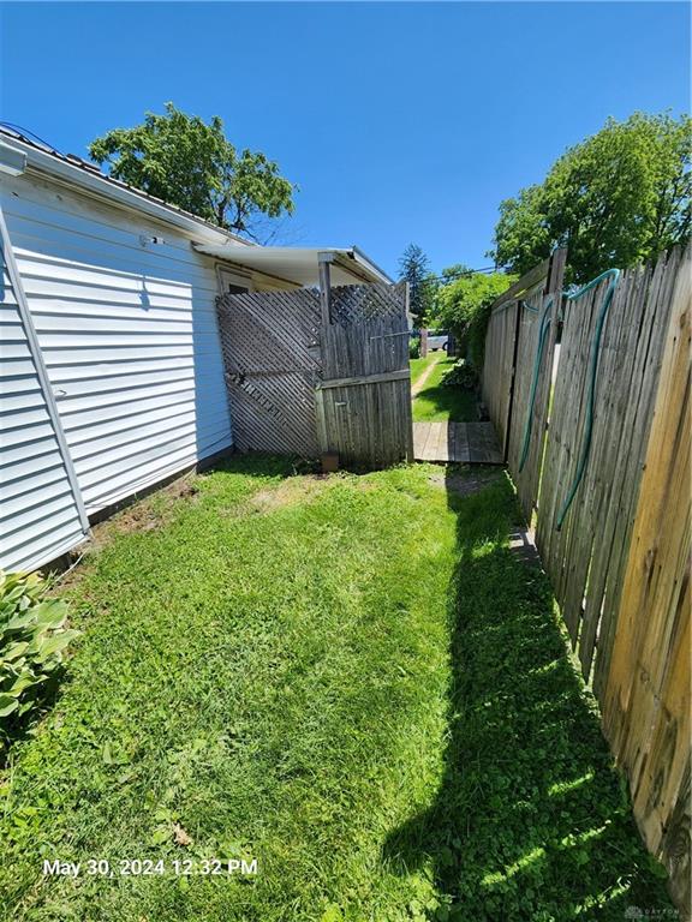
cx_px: 346
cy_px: 461
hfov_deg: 89.9
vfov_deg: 106.2
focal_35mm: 13
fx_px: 347
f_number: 2.2
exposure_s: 1/1538
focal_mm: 2.2
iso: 50
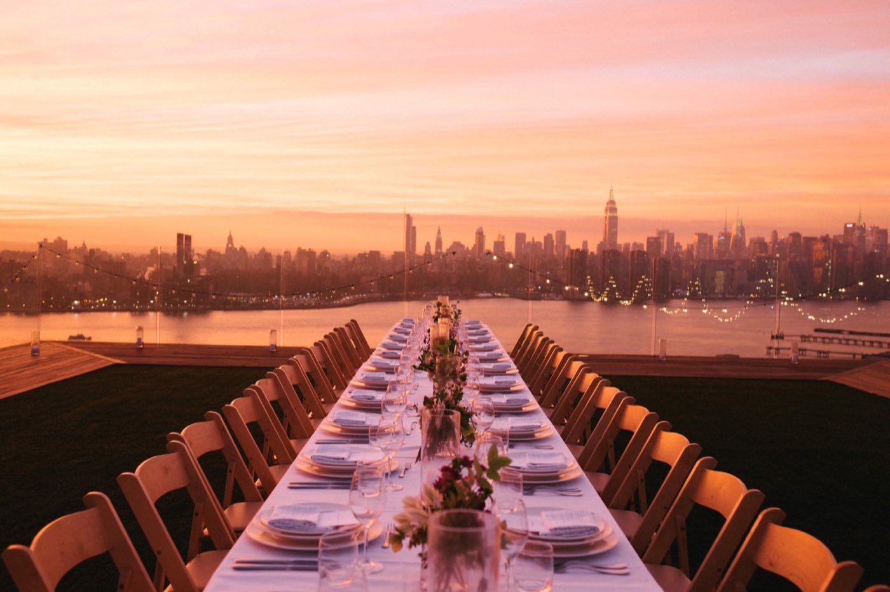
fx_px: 865
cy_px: 296
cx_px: 445
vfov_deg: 37.8
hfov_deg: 54.5
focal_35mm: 35
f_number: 2.8
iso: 320
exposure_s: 1/60
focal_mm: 23
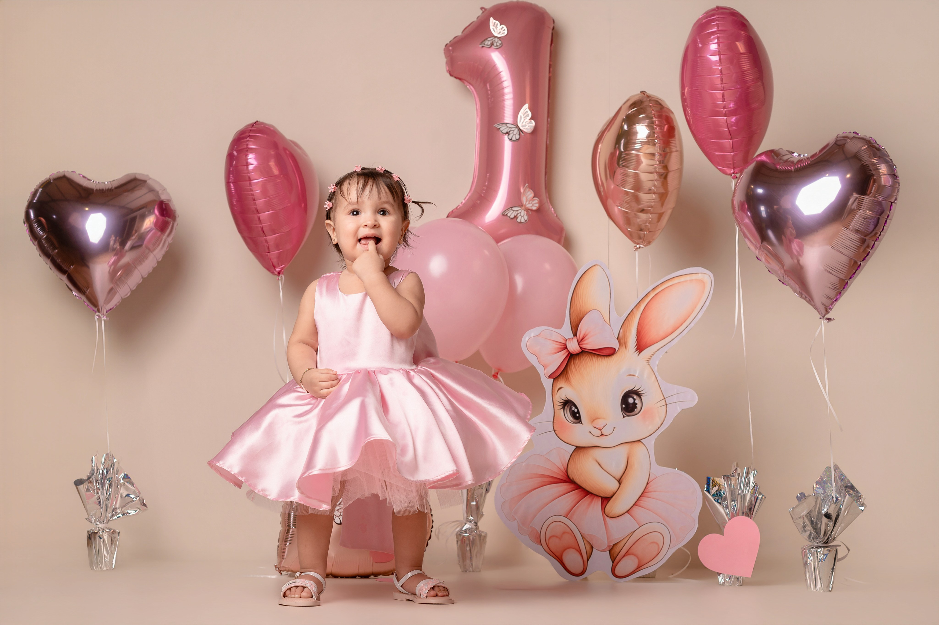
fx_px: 1303
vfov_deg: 27.0
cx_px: 470
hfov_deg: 39.6
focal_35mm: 50
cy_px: 312
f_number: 5.6
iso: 320
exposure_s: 1/100
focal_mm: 50
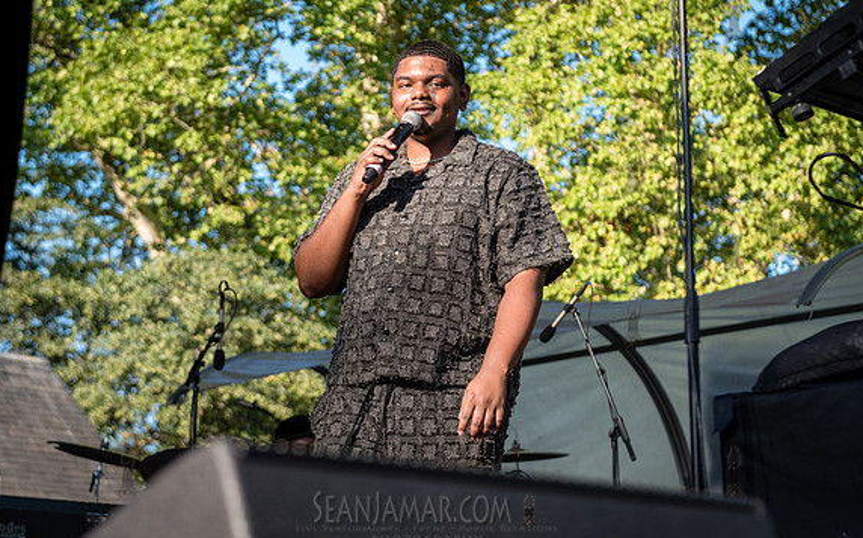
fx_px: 2139
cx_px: 379
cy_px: 179
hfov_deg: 22.8
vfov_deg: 14.3
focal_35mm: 91
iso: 1000
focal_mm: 70
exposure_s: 1/1600
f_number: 4.5
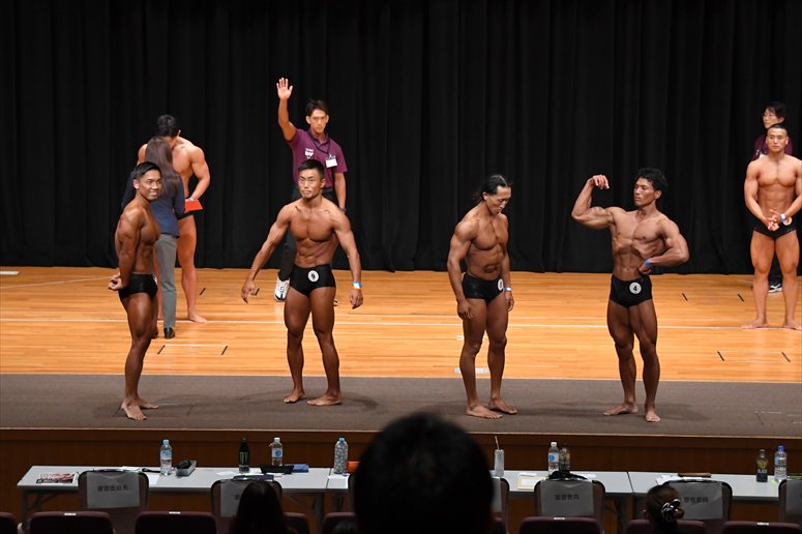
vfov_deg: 11.1
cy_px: 267
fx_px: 2739
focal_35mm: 123
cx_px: 401
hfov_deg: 16.7
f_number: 5.6
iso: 4000
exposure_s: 1/400
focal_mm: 82
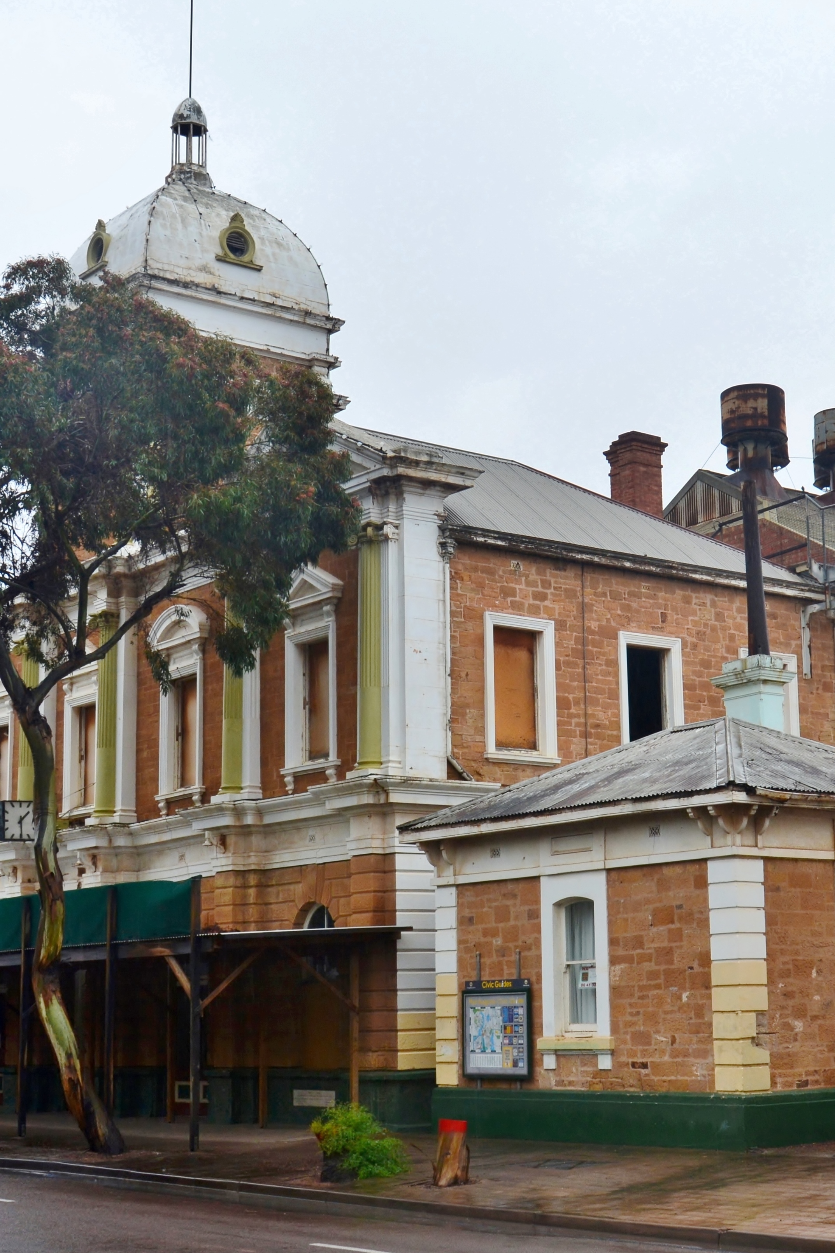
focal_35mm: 55
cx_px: 579
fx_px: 1913
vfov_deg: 36.2
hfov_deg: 24.5
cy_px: 627
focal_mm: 24
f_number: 10
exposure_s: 1/60
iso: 400
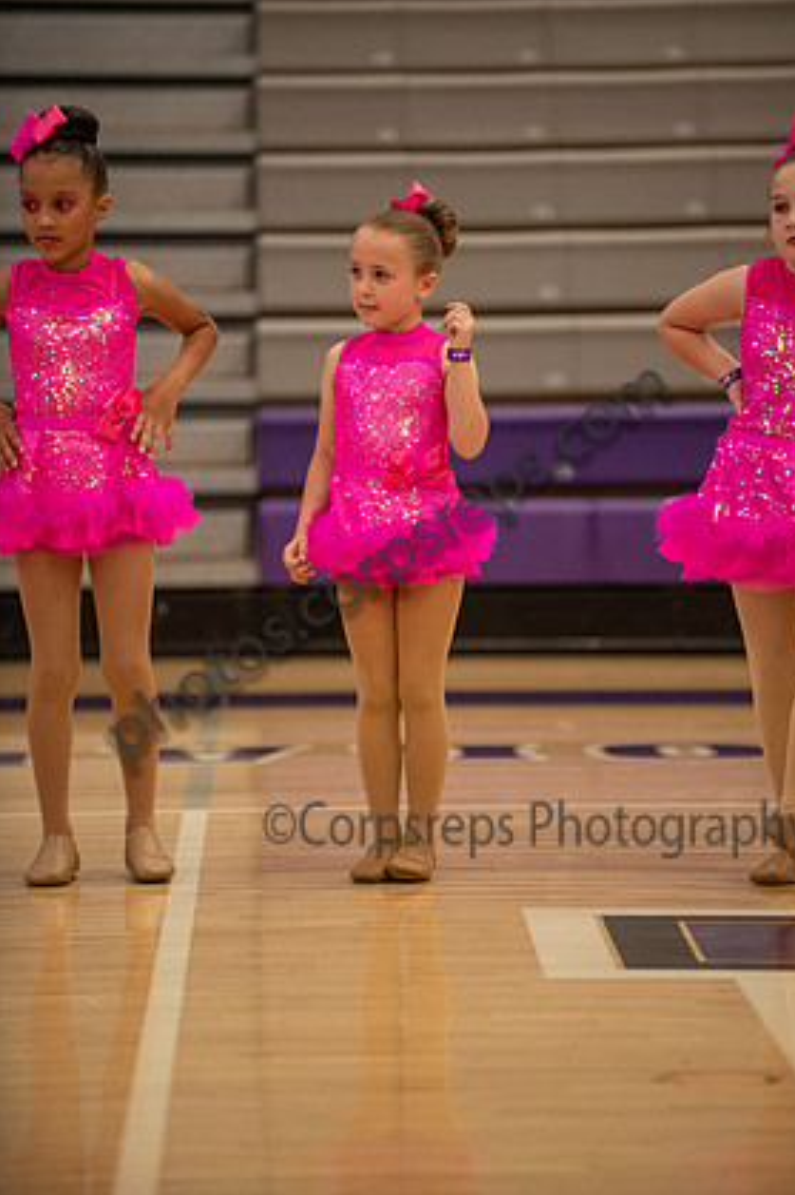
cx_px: 416
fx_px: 7127
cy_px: 565
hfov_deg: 6.4
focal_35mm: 215
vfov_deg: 9.6
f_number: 2.8
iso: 3200
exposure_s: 1/640
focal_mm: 200
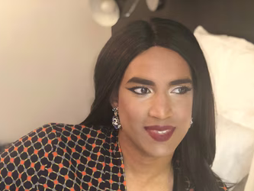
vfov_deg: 19.5
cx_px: 117
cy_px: 137
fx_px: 551
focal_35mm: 75
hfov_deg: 26.0
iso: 160
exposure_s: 1/9
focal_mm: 6
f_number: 2.4
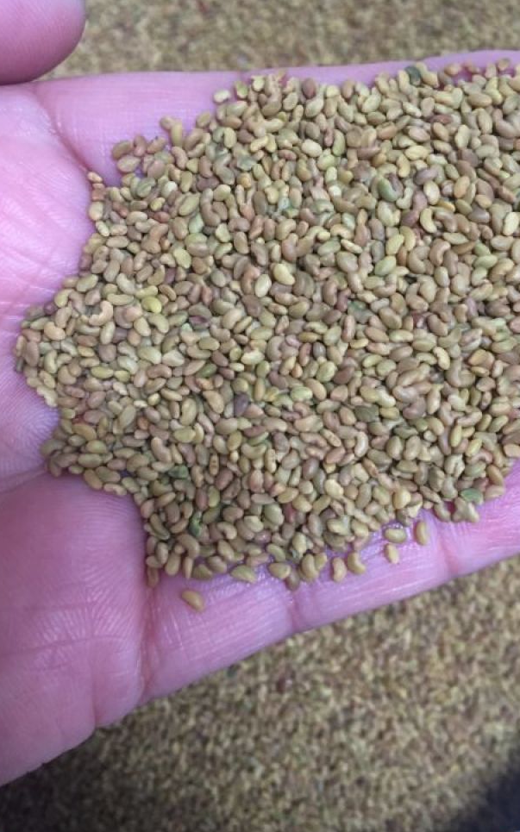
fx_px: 771
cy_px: 403
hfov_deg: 37.0
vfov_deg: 56.7
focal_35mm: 34
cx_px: 334
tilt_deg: -75.0
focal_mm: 4.15
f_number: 2.2
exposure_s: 1/30
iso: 125
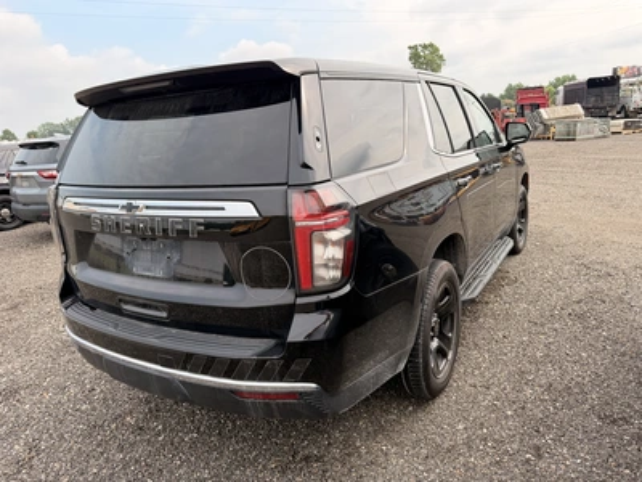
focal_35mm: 24
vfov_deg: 56.8
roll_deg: +6.0
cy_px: 241
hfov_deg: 71.6
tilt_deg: -12.9
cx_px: 321
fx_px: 445
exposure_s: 1/1192
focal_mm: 6.76
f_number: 1.78
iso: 80
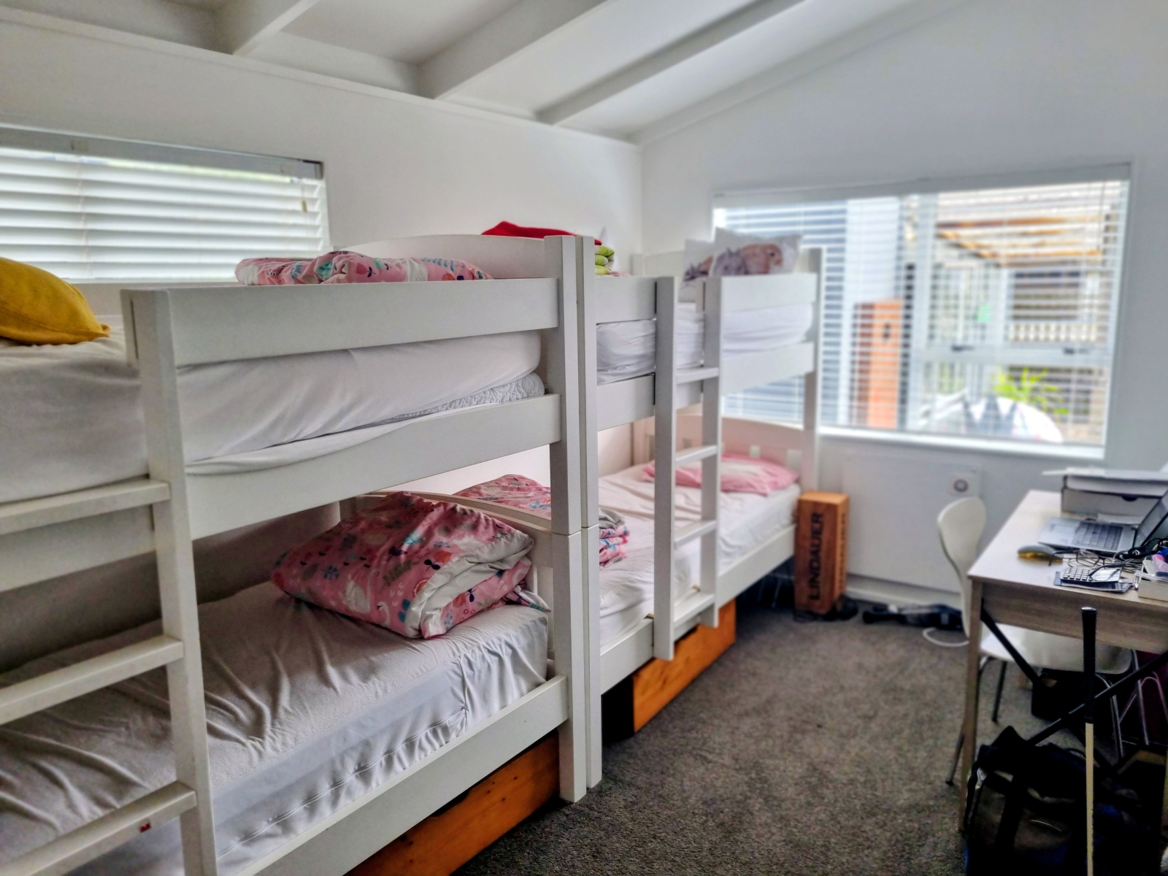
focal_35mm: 26
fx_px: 877
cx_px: 584
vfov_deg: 53.1
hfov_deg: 67.3
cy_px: 438
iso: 50
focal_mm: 5.4
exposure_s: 1/139
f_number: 1.8
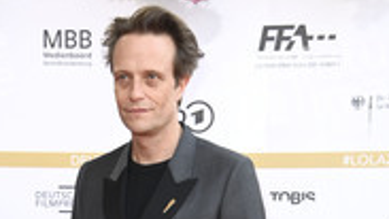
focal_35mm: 142
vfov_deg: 8.2
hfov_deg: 15.1
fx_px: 1465
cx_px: 138
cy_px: 402
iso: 500
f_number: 6.3
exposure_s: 1/250
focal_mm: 62
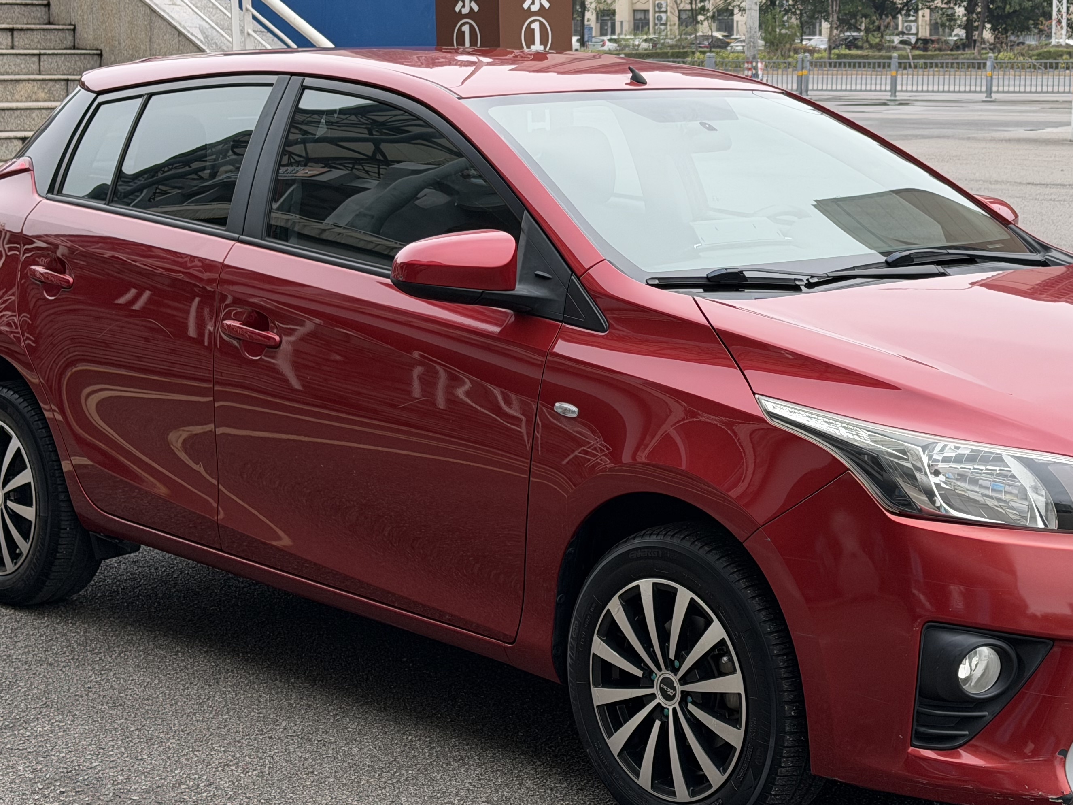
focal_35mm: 73
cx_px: 674
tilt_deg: -6.5
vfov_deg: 20.1
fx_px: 2263
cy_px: 285
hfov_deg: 26.6
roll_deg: +0.1
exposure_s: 1/1838
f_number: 1.78
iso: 64
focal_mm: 6.76
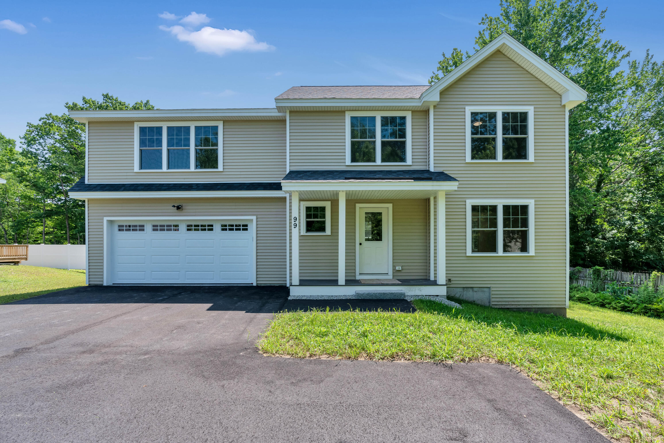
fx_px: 295
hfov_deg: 96.7
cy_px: 222
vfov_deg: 73.8
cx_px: 332
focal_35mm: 16
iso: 800
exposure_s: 1/500
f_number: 8
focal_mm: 16
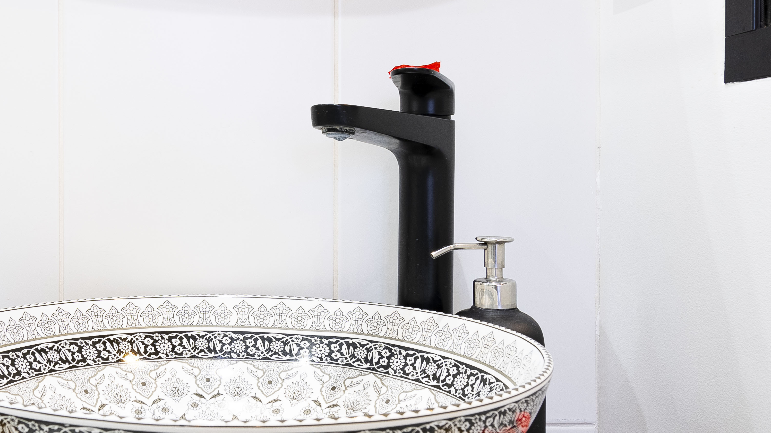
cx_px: 218
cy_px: 172
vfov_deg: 27.6
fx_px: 879
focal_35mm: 43
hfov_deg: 46.1
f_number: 8
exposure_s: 1/2
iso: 160
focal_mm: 15
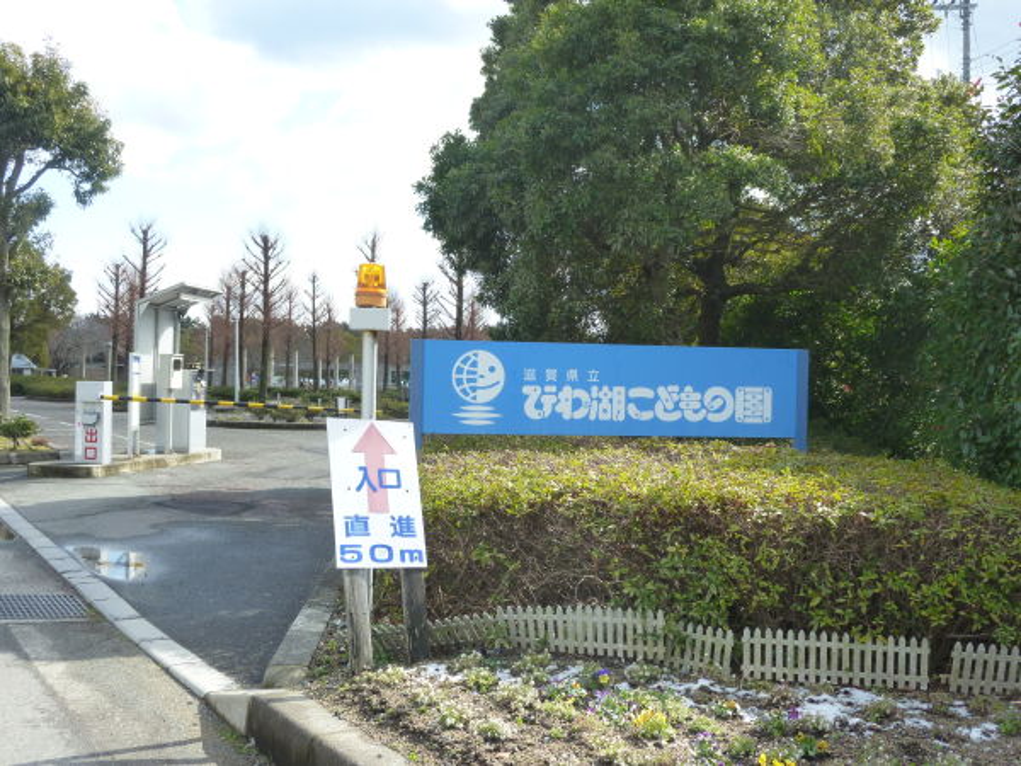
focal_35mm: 38
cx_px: 510
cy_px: 383
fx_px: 1121
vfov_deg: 37.7
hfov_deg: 49.0
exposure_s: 1/200
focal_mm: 6.7
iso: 125
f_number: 3.9
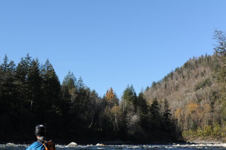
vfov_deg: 22.2
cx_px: 65
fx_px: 383
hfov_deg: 32.5
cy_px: 93
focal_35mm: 61
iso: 200
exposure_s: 1/500
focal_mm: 35
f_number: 7.1
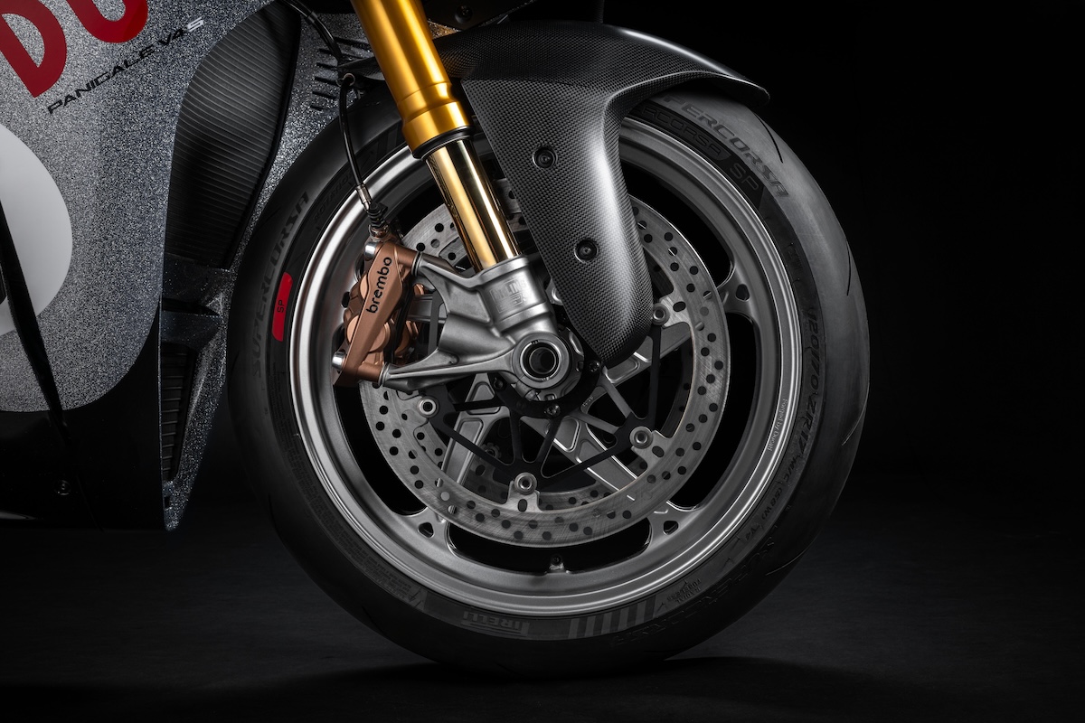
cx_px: 542
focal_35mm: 39
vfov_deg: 34.2
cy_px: 362
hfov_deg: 49.6
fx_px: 1175
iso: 100
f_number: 11
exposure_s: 1/200
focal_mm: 39
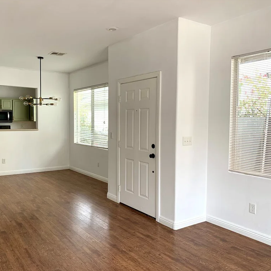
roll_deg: +0.0
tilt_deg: -3.1
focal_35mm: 31
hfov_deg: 52.2
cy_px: 136
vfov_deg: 52.5
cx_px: 111
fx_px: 275
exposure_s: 1/121
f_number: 1.8
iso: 32
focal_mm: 4.25
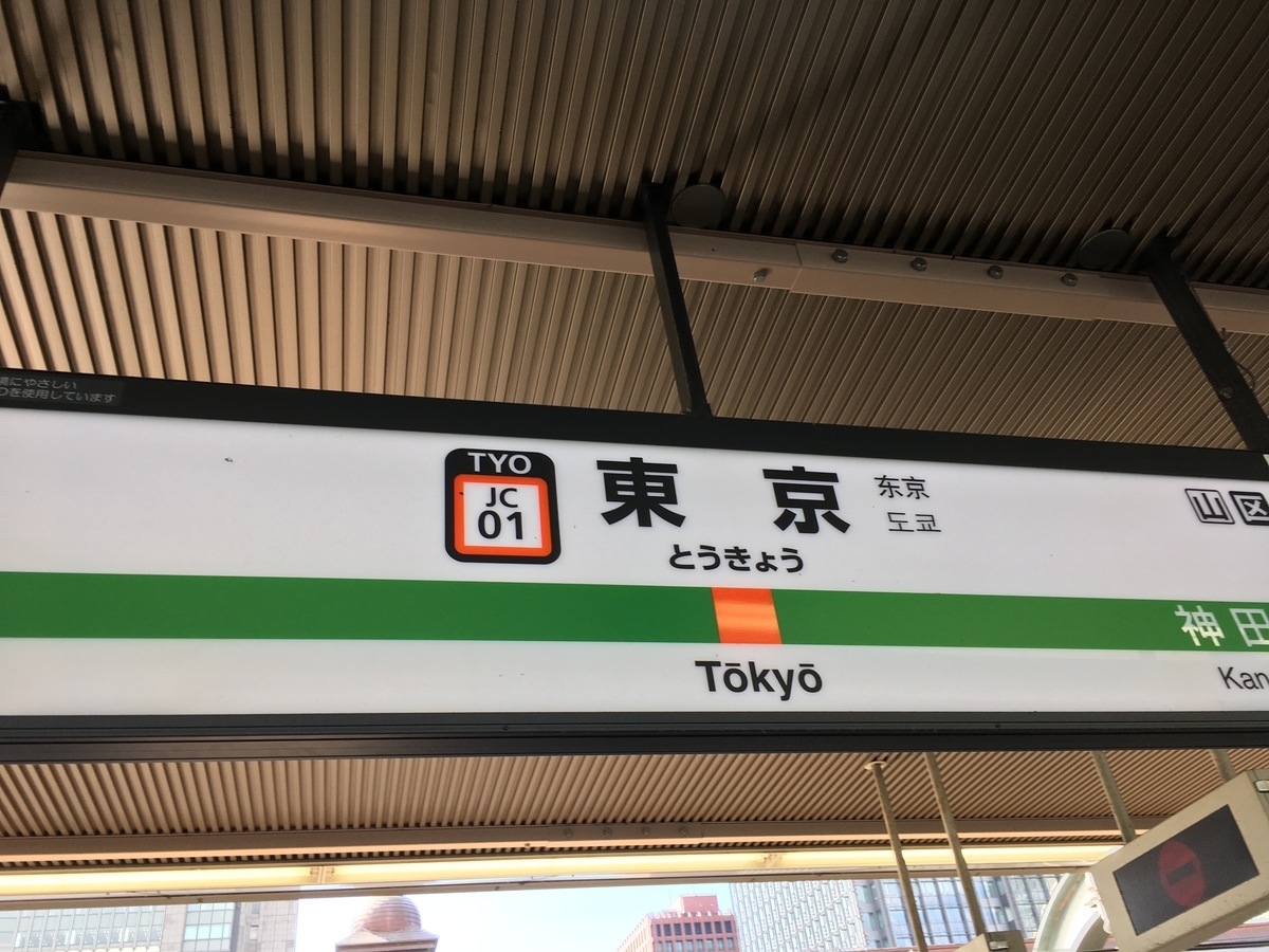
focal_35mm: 29
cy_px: 476
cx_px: 634
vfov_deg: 48.2
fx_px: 1063
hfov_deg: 61.7
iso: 25
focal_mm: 4.15
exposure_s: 1/148
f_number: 2.2
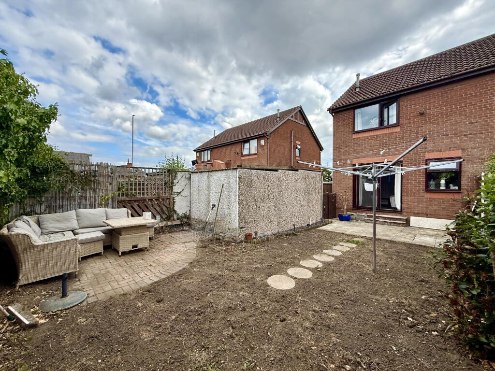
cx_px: 248
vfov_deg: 85.7
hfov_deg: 102.1
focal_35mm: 14
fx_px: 200
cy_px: 186
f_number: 2.2
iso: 64
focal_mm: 2.22
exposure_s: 1/1285
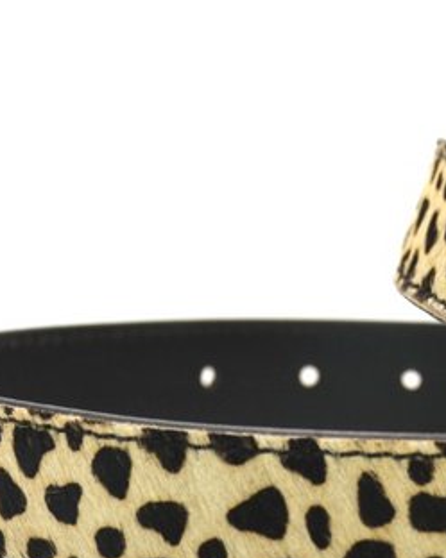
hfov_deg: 15.6
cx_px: 561
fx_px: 1553
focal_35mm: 94
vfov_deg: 20.3
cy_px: 372
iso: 100
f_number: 4.5
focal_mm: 26
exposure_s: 1/160
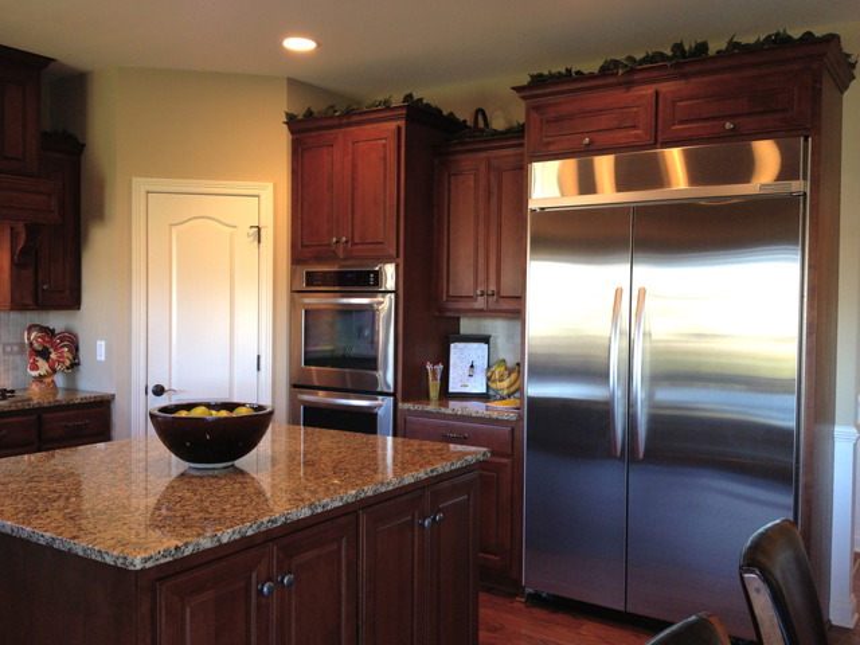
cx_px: 430
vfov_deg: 40.7
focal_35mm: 35
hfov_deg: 52.6
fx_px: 870
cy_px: 322
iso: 80
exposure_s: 1/20
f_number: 2.4
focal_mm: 4.28
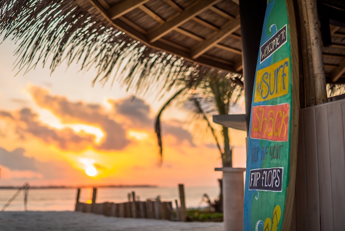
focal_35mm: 50
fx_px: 479
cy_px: 116
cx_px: 172
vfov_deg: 27.0
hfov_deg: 39.6
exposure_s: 1/800
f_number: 2
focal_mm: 50
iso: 125
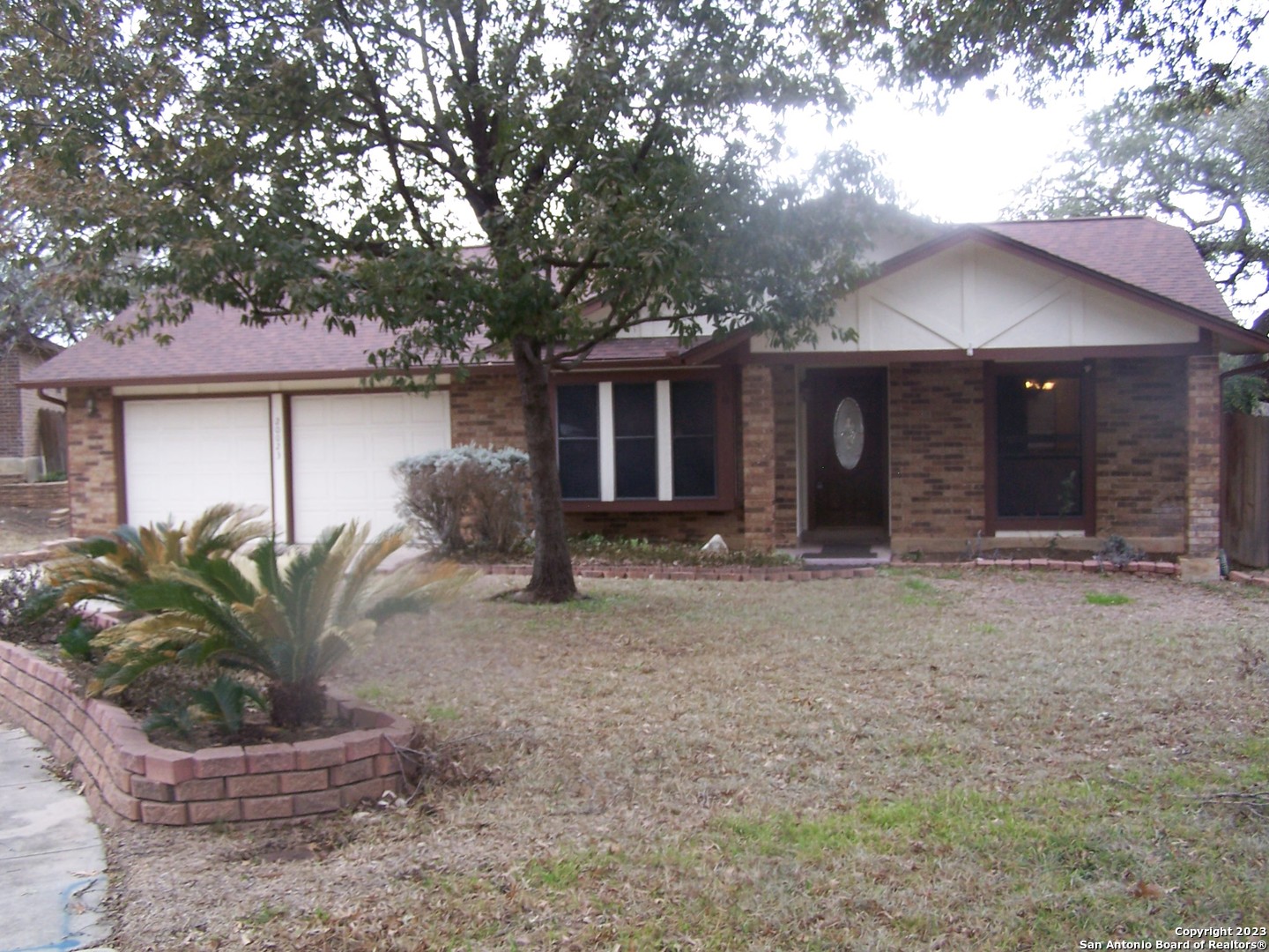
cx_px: 634
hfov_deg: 49.0
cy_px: 476
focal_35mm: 38
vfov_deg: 37.7
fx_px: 1393
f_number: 2.8
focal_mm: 6.3
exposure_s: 1/30
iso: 100
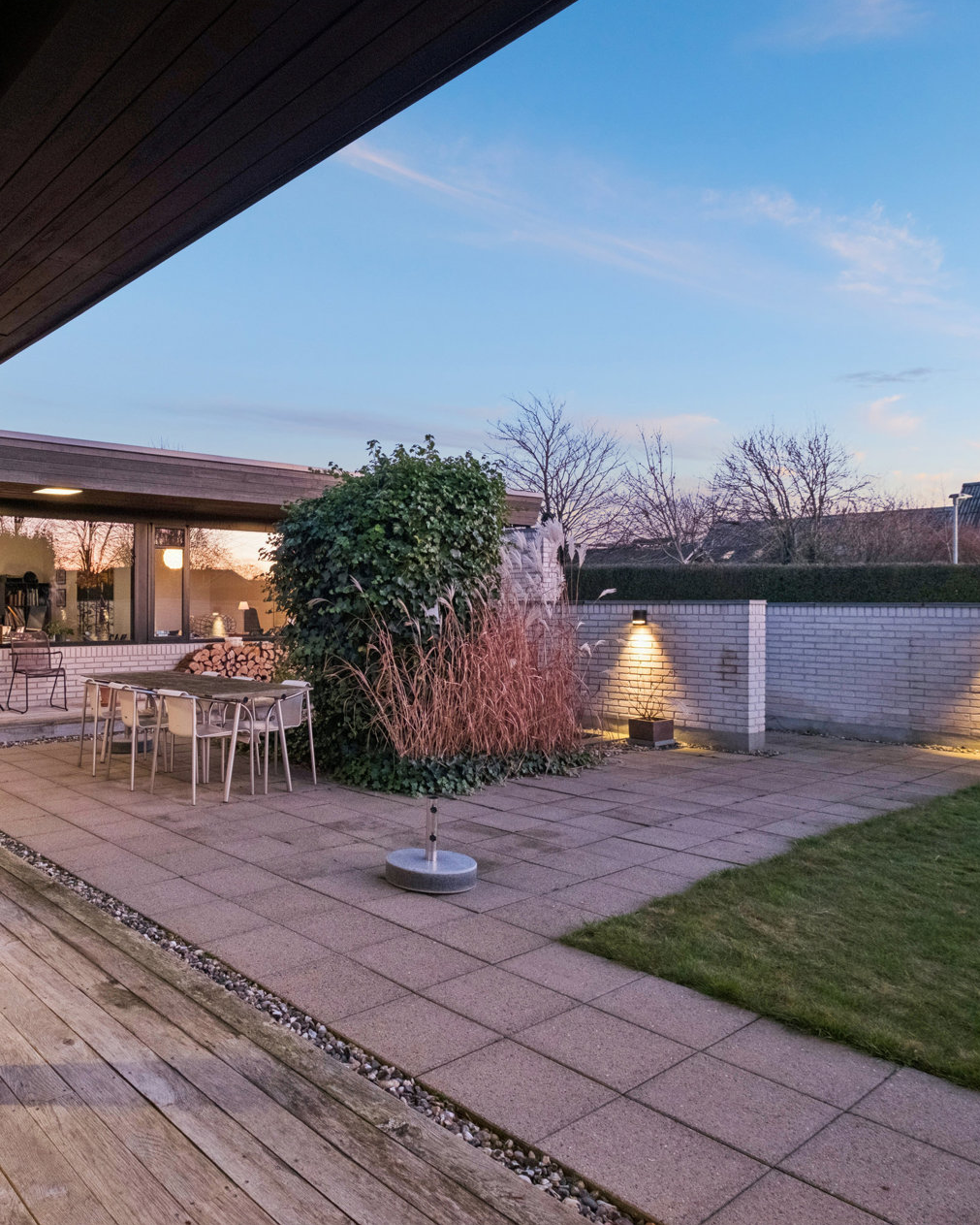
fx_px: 870
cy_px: 612
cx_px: 285
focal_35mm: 24
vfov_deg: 70.3
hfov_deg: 56.8
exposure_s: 1/4
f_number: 8
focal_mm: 11
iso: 800
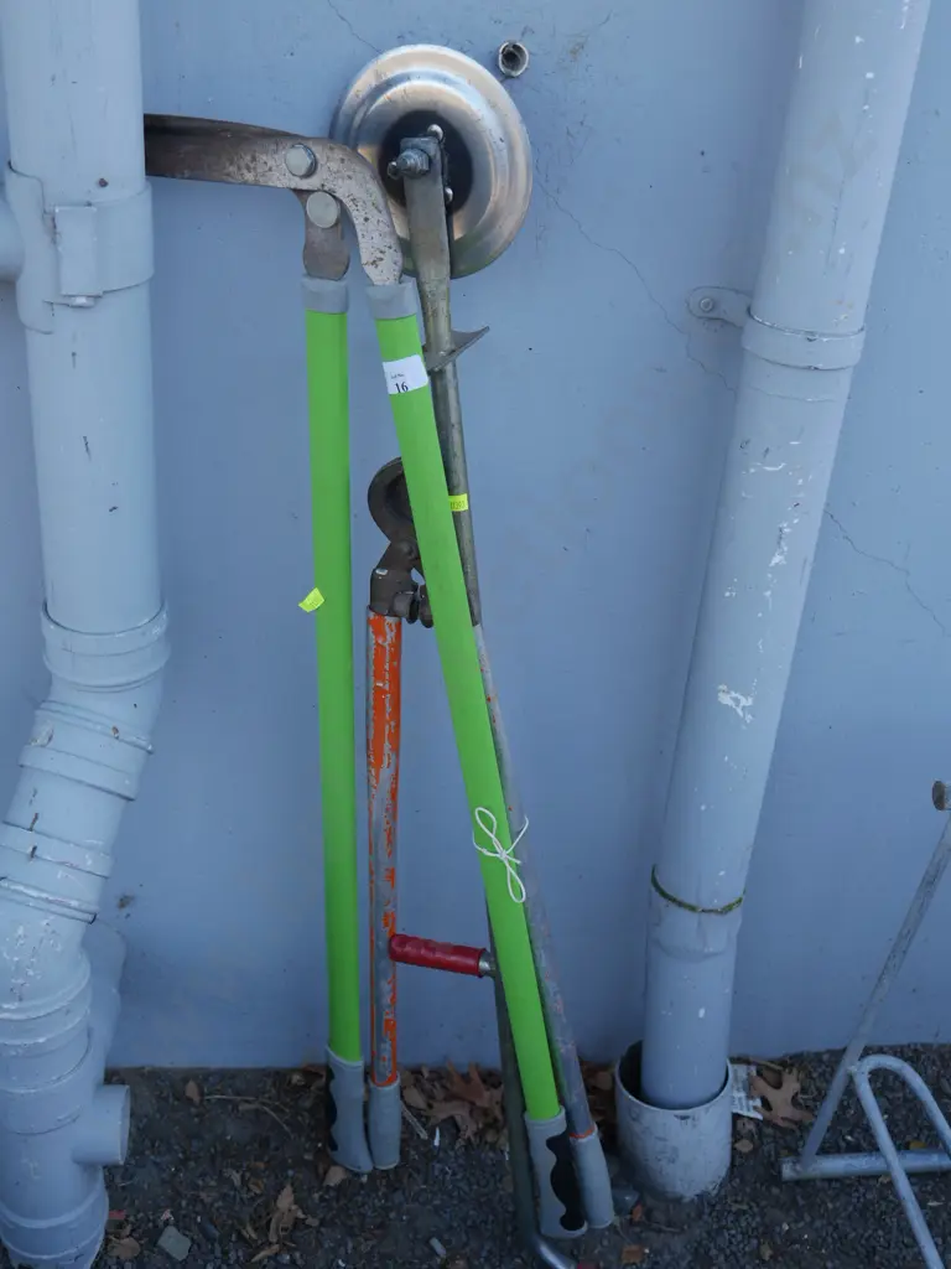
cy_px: 634
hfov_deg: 36.0
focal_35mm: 40
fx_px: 1465
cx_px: 476
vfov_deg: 46.8
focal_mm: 20
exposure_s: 1/100
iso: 200
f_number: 4.5
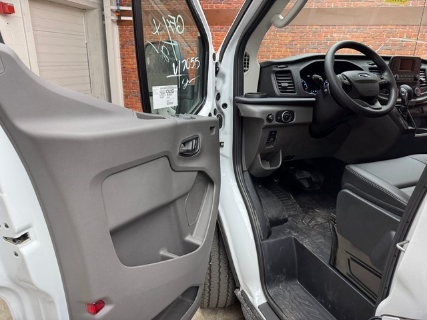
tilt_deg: -18.8
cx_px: 214
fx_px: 296
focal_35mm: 24
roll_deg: -1.9
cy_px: 160
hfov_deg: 71.6
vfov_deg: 56.8
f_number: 1.78
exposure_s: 1/120
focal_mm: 6.76
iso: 160
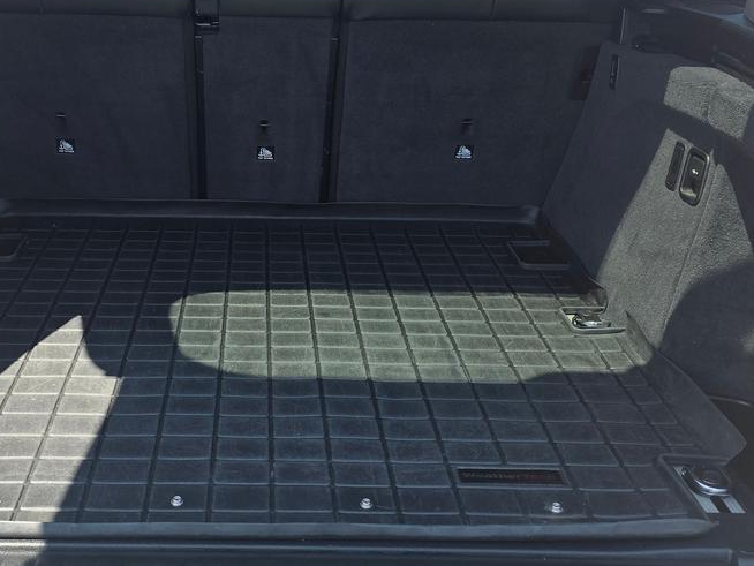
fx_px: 981
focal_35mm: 45
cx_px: 267
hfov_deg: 41.6
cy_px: 210
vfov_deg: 32.0
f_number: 1.7
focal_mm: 6.3
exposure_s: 1/1376
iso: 80
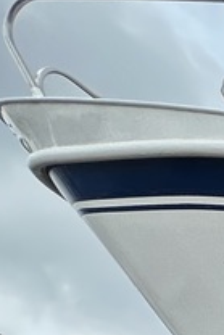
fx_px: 783
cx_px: 793
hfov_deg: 9.4
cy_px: 552
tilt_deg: +2.4
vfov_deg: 19.7
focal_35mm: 84
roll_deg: +2.2
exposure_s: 1/489
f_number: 2.2
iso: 40
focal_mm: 2.22
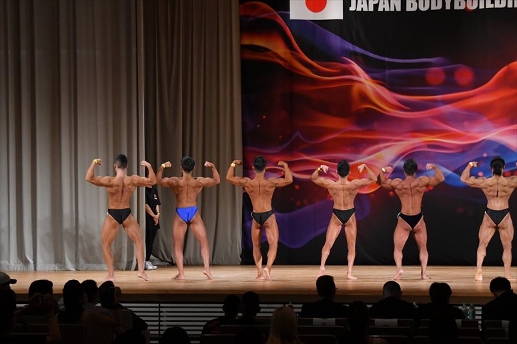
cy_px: 172
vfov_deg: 13.4
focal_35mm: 102
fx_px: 1464
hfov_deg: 20.0
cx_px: 258
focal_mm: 68
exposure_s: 1/400
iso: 3200
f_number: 5.6
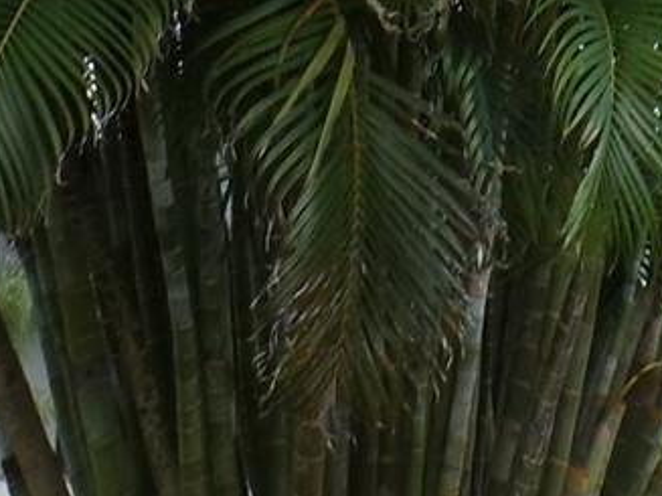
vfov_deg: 5.4
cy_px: 63
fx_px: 5238
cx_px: 978
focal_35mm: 274
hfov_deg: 7.1
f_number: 5.5
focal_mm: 10.1
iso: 100
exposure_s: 1/160
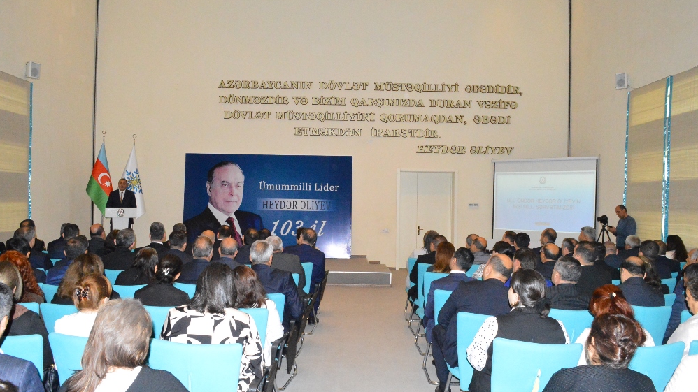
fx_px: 537
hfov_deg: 66.1
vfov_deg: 40.2
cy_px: 199
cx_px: 352
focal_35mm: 29
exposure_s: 1/160
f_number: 10
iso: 6400
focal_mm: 18
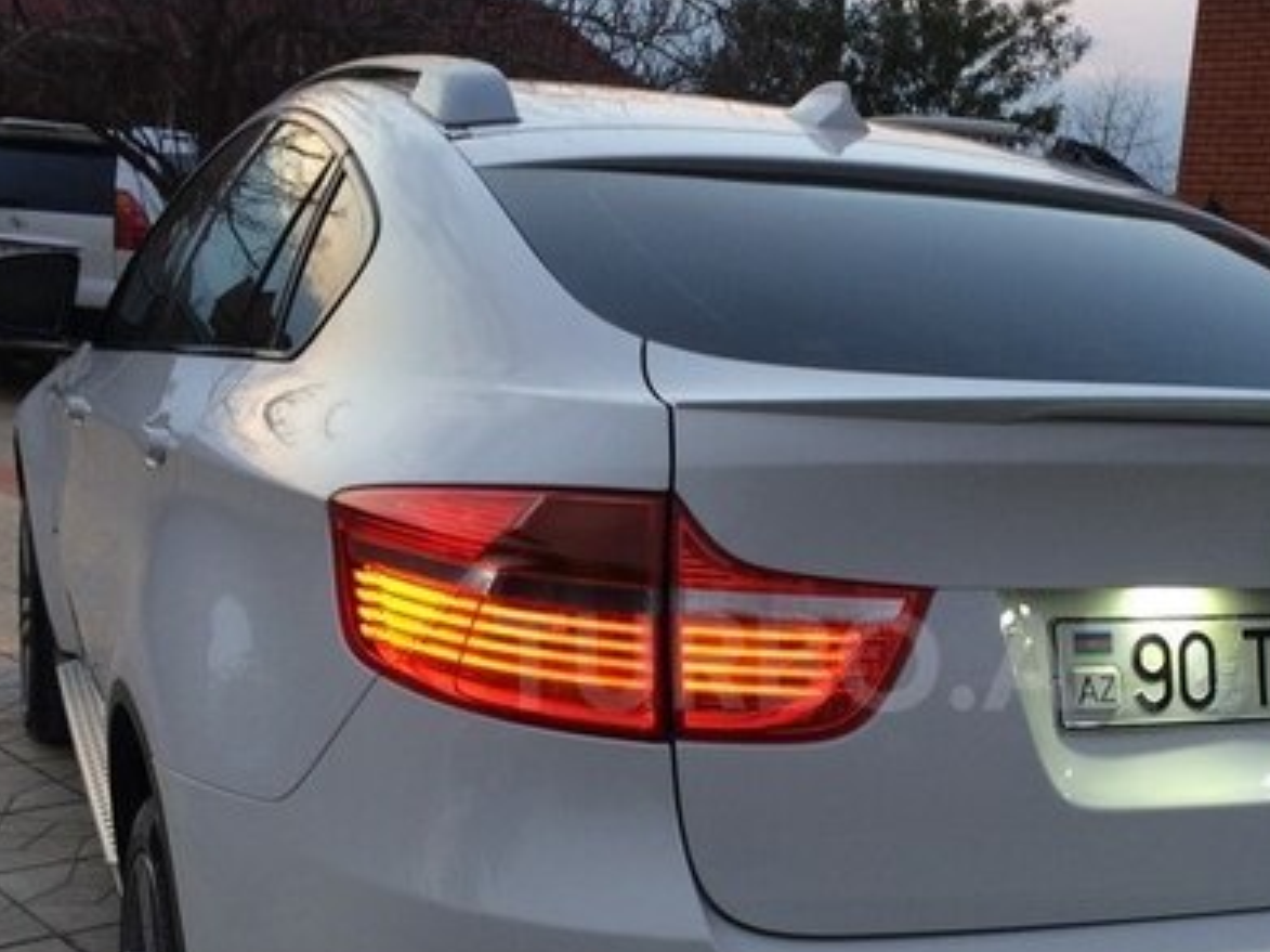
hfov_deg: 38.6
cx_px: 825
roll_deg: -4.9
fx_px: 1797
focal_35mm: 49
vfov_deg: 29.4
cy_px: 661
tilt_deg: -10.7
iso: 50
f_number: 2.2
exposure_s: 1/50
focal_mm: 4.15
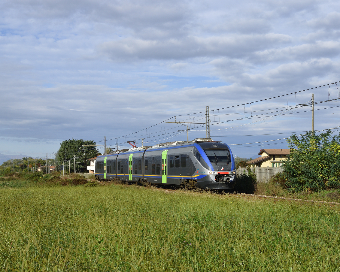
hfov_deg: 31.7
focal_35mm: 60
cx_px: 156
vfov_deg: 25.6
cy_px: 136
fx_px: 599
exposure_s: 1/640
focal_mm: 35
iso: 200
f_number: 8
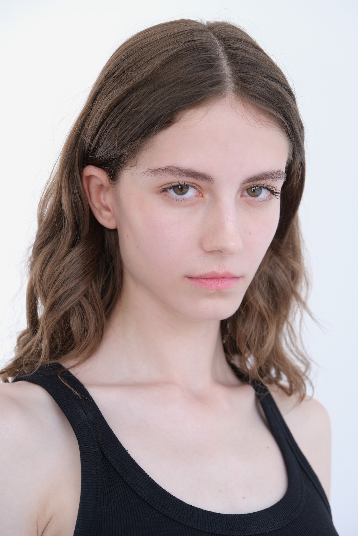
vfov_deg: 26.6
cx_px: 179
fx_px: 1133
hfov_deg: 17.9
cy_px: 268
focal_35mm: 76
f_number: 4
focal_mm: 50.5
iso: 400
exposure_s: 1/125
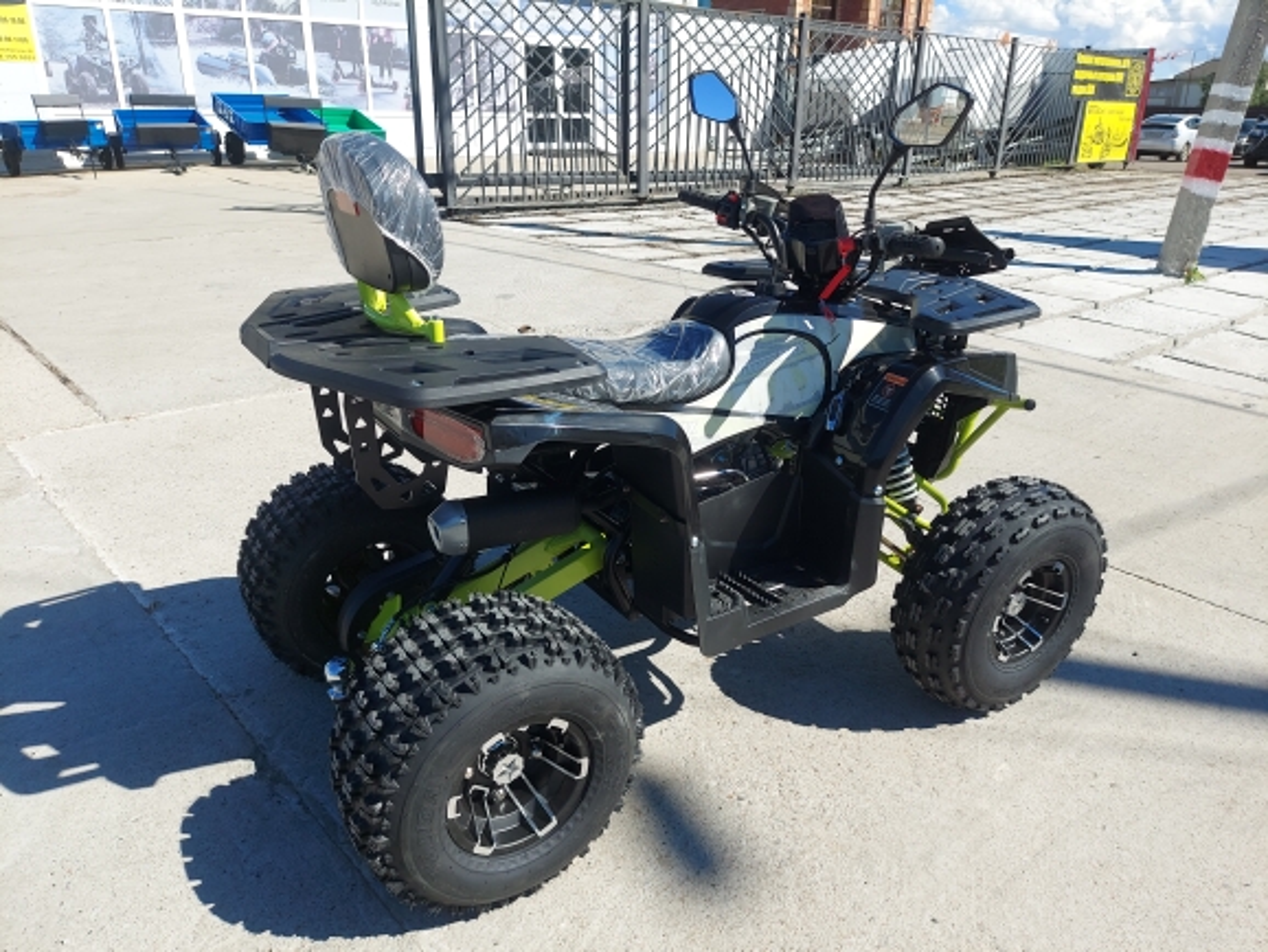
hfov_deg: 71.6
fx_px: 879
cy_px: 476
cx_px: 634
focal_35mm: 24
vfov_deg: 56.9
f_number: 1.8
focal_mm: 5.23
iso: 40
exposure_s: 1/1368
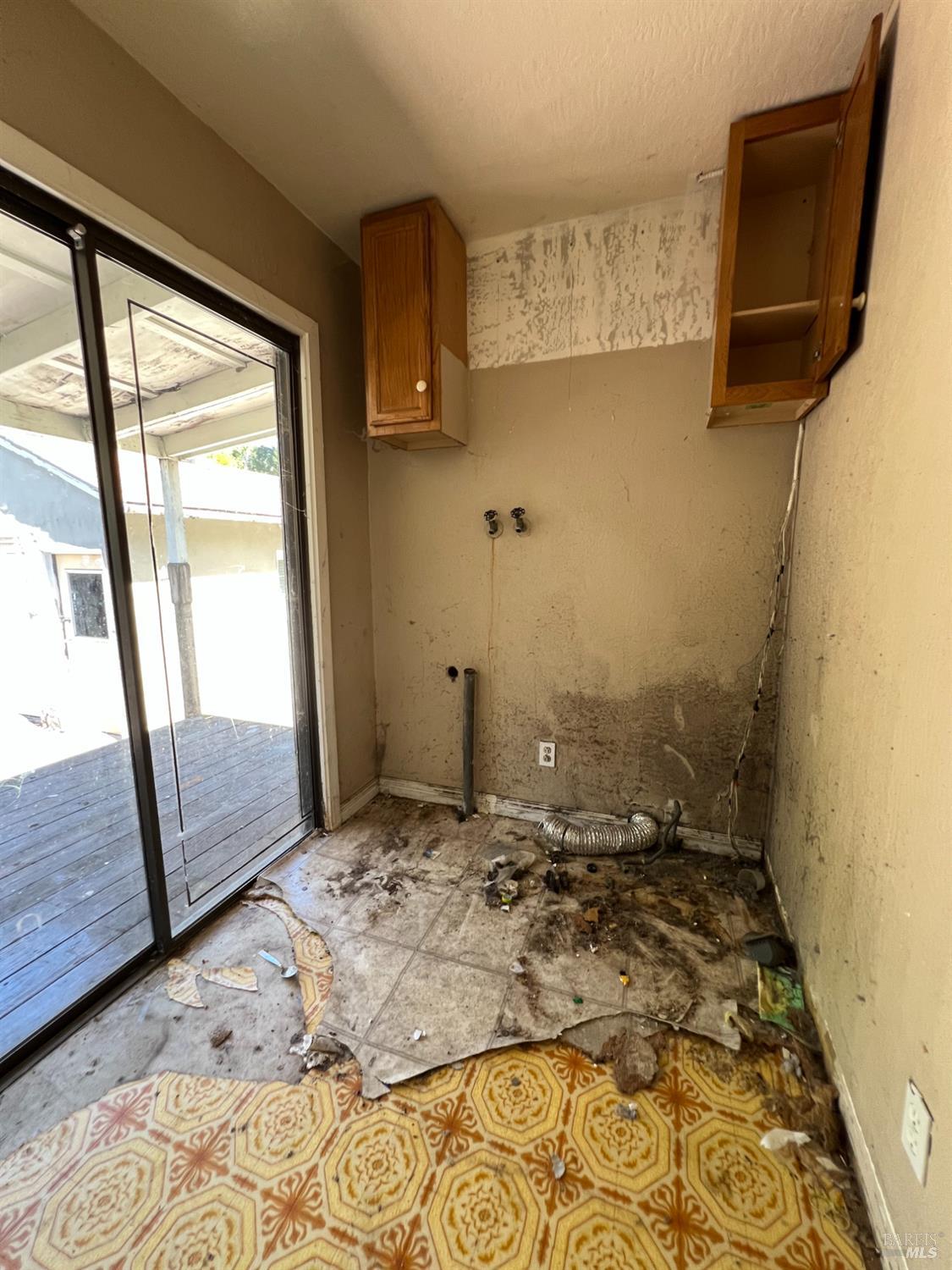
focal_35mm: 13
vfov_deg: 106.2
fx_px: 477
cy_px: 635
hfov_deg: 89.9
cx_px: 476
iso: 160
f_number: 1.8
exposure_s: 1/99
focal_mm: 1.57
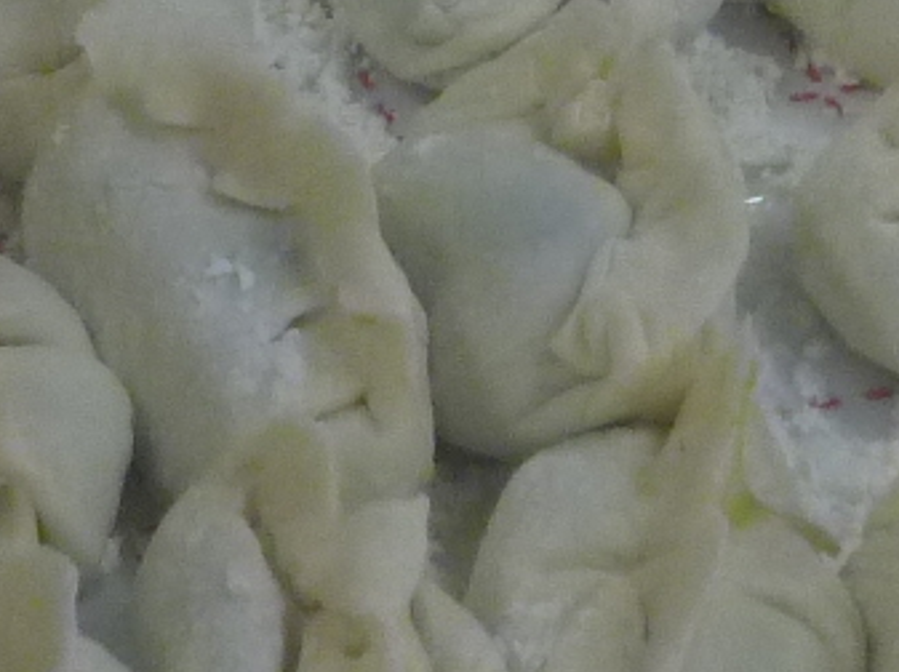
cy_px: 275
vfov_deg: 7.0
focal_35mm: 213
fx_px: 5526
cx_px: -109
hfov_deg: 9.2
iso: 250
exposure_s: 1/60
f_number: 3.5
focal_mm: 6.3
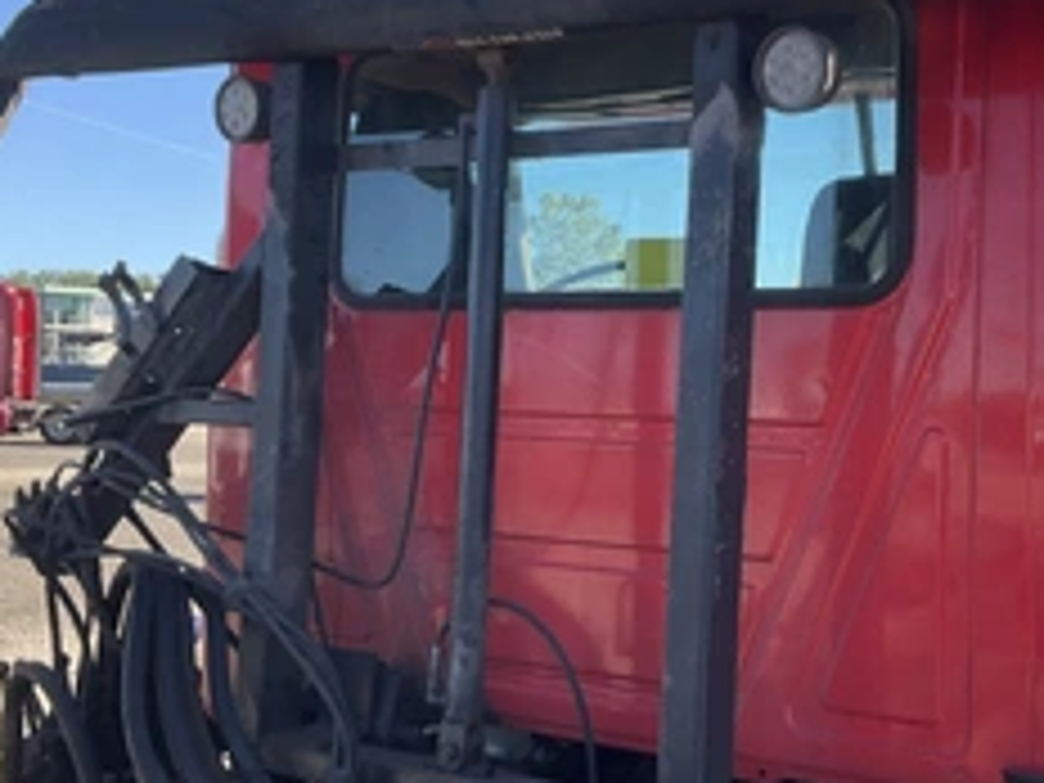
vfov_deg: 29.1
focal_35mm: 50
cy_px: 360
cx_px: 675
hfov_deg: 37.9
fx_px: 1508
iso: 25
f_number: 1.8
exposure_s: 1/529
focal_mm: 3
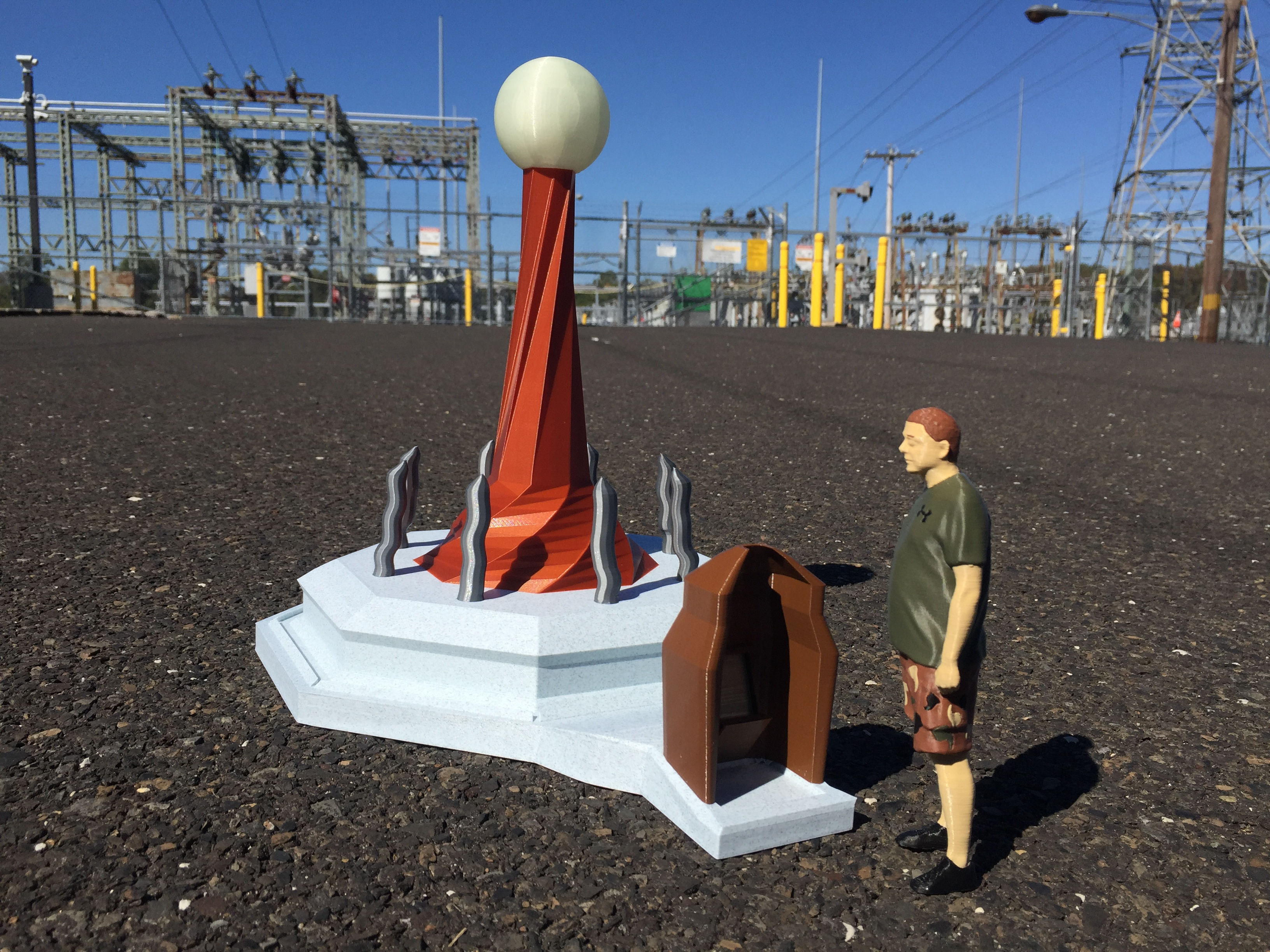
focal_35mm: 29
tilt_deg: -5.5
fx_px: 1064
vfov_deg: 48.2
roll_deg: -2.2
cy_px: 476
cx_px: 635
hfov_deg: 61.7
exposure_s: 1/3597
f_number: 2.2
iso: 32
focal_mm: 4.15
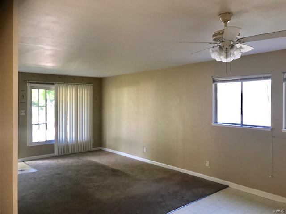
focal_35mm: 28
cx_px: 143
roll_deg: +0.5
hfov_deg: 63.4
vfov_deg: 49.7
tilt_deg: -0.1
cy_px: 107
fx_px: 231
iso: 32
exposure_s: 1/30
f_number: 1.8
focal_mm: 3.99
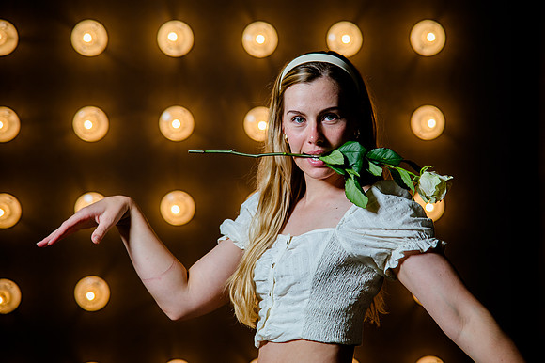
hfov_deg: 16.5
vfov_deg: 11.0
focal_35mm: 124
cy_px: 167
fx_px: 1878
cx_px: 305
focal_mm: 110
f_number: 4
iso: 200
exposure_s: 1/160
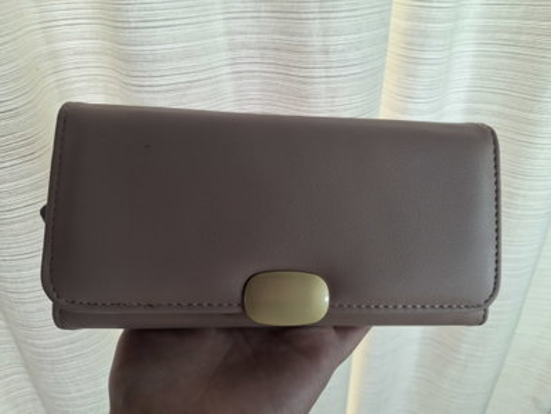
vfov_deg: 55.0
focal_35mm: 25
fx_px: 398
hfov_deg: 69.3
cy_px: 207
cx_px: 276
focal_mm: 4.69
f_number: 1.8
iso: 40
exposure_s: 1/100
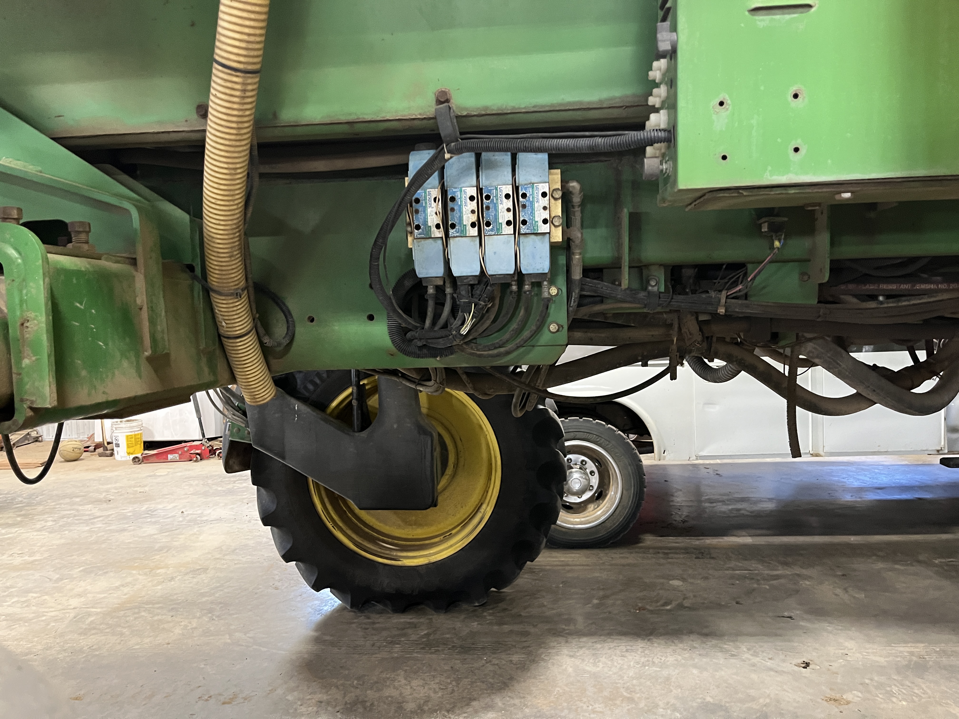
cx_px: 480
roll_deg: +3.1
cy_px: 360
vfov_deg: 53.1
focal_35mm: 26
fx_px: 720
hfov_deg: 67.3
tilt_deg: -2.0
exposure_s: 1/40
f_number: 1.6
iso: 500
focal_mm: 5.1
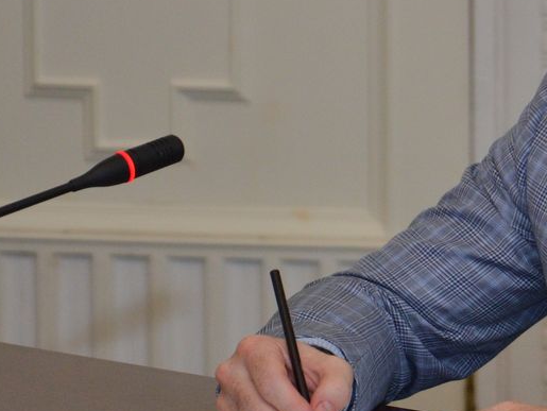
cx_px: 628
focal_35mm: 332
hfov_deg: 5.9
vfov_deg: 4.5
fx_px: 5255
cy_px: 119
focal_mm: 85
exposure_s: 1/250
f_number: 5.6
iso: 1000
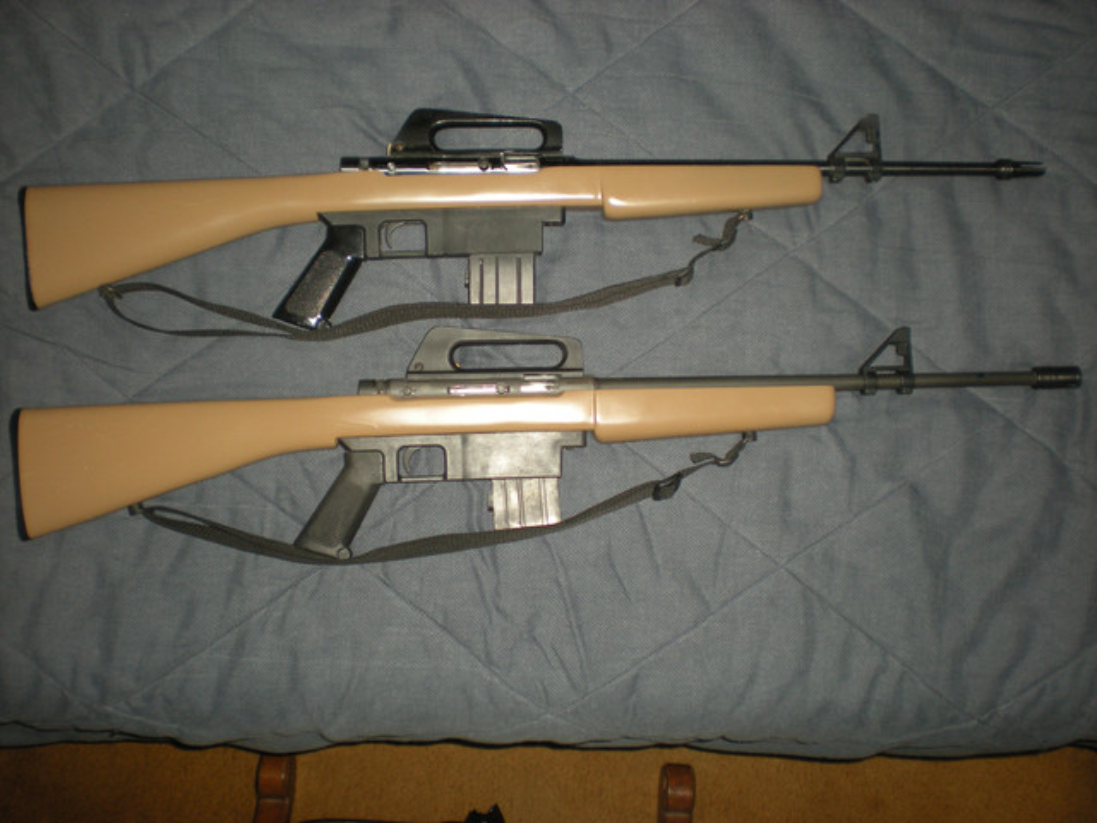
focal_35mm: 38
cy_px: 412
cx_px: 548
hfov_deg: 49.0
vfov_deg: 37.7
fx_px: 1204
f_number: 3.1
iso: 108
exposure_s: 1/60
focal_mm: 6.3
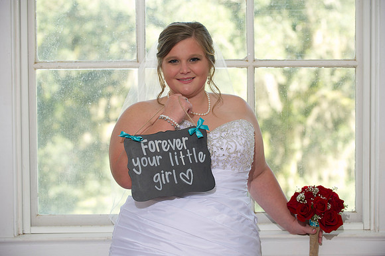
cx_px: 192
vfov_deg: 14.4
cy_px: 128
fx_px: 1015
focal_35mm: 95
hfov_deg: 21.5
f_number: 4
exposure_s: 1/125
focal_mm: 95
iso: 640
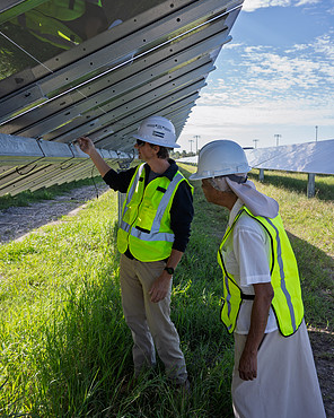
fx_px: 395
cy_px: 199
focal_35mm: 32
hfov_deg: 45.8
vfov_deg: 55.6
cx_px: 167
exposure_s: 1/200
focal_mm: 28
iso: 200
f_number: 7.1
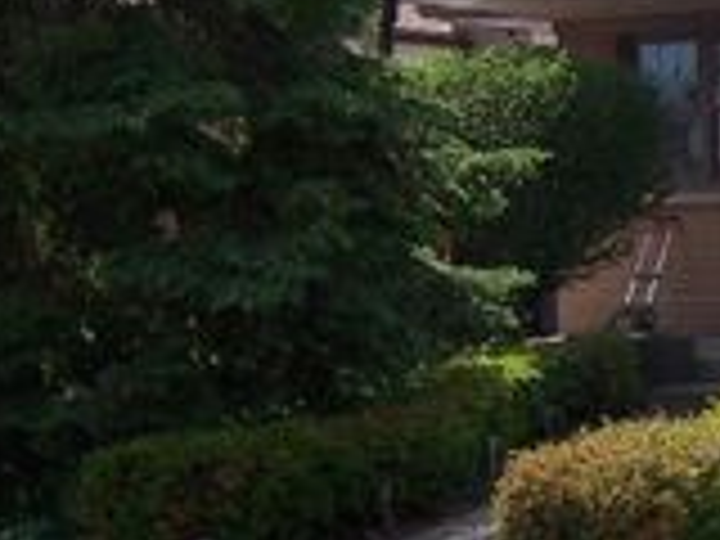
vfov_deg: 14.3
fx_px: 2142
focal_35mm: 103
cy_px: 97
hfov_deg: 17.5
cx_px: 1022
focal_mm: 5.5
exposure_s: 1/500
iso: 80
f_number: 3.4
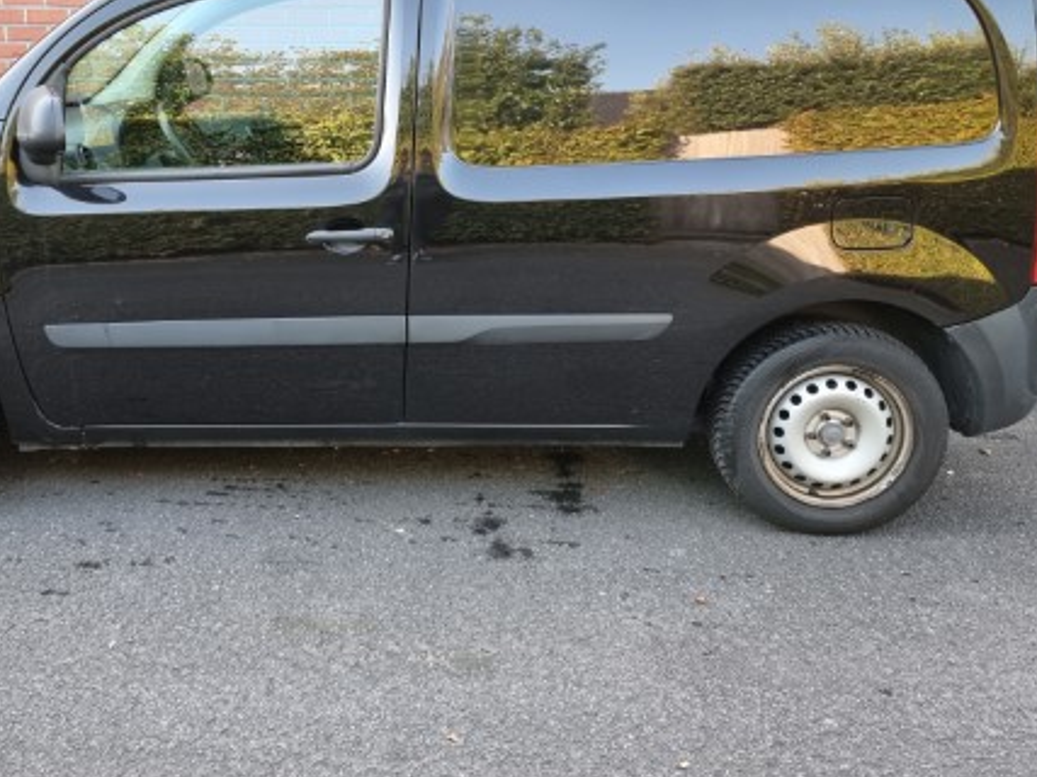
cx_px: 376
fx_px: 1078
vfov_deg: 39.2
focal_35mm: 36
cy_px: 262
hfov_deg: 50.7
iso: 80
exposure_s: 1/120
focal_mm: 6.7
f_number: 1.8
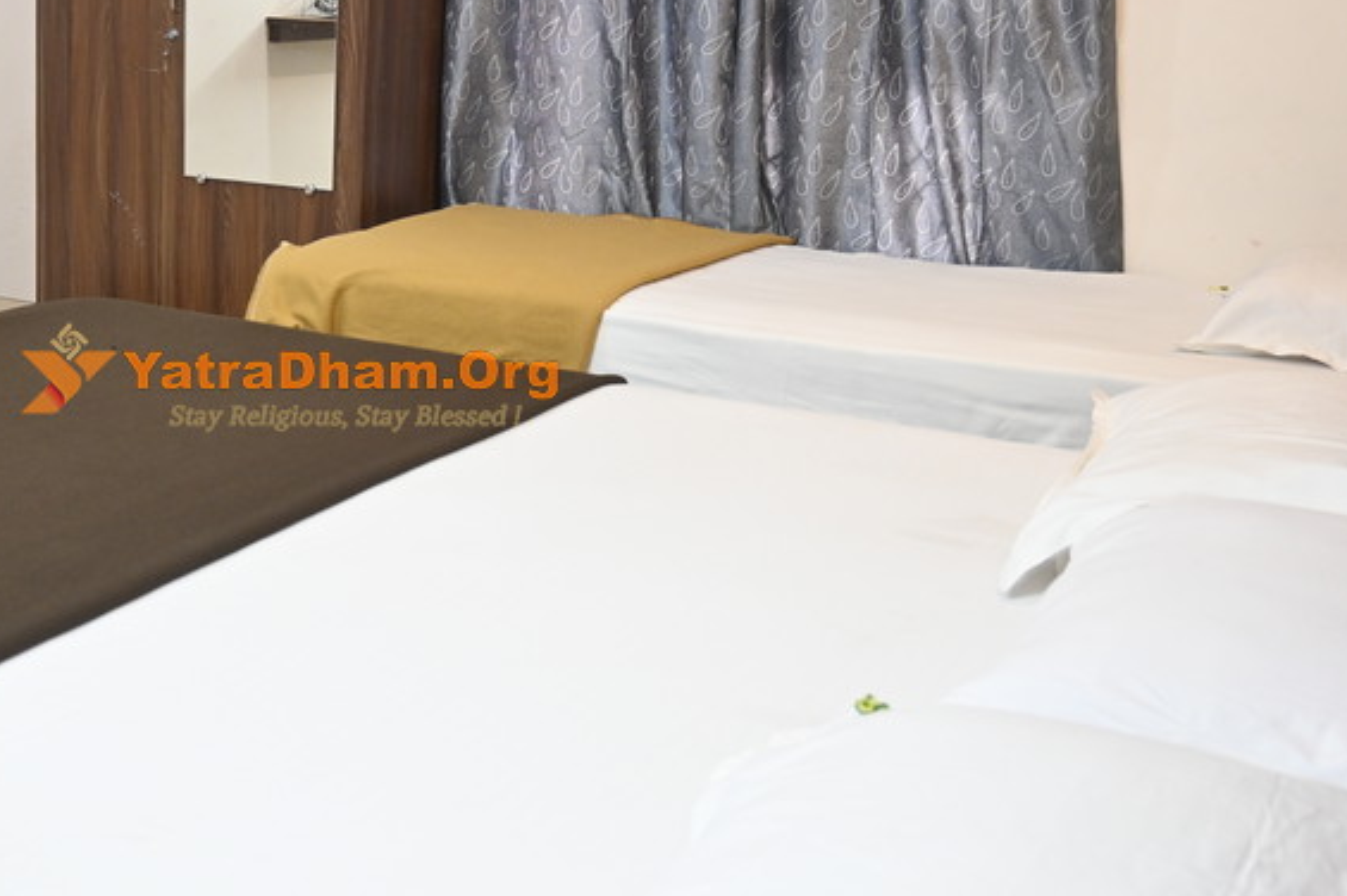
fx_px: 1907
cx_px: 291
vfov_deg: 26.4
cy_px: 381
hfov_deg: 37.6
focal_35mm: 51
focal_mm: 16
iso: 800
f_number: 3.5
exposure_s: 1/40
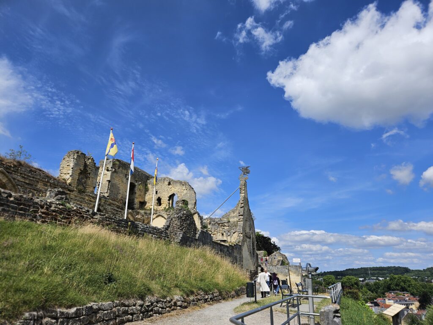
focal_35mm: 23
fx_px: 288
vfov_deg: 58.9
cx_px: 216
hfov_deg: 73.9
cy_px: 162
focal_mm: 5.4
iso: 25
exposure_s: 1/3282
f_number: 1.8
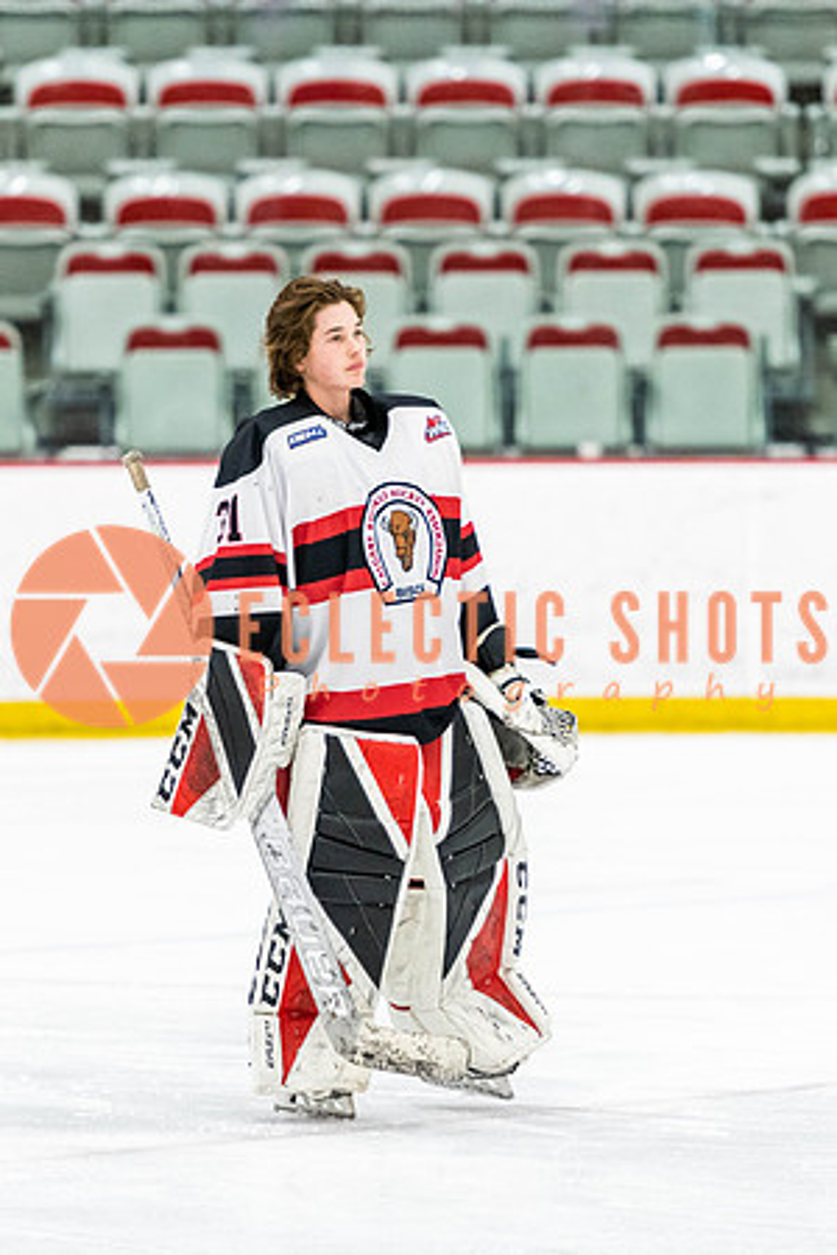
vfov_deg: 7.4
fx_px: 9771
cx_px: 440
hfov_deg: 4.9
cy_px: 627
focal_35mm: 280
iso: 3200
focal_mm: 185
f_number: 2.8
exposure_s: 1/640
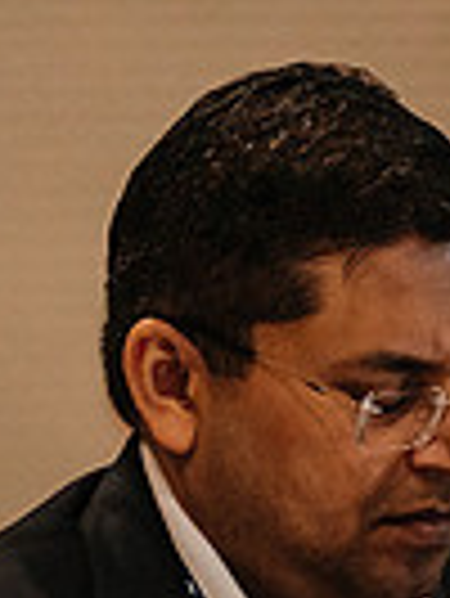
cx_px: 138
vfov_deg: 1.6
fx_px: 20991
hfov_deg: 1.2
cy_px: 849
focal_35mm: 1213
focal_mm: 140
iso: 800
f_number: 2.8
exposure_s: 1/100
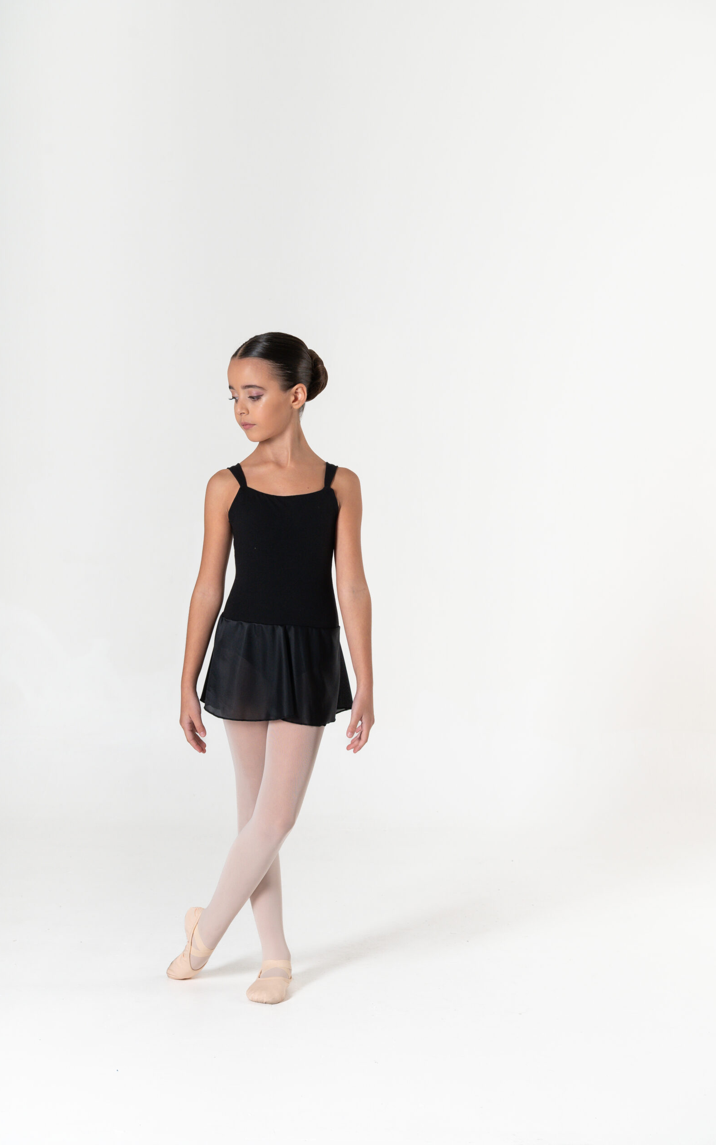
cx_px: 332
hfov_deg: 18.1
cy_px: 570
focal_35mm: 72
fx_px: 2248
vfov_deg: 28.6
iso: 400
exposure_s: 1/200
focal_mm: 70
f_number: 9
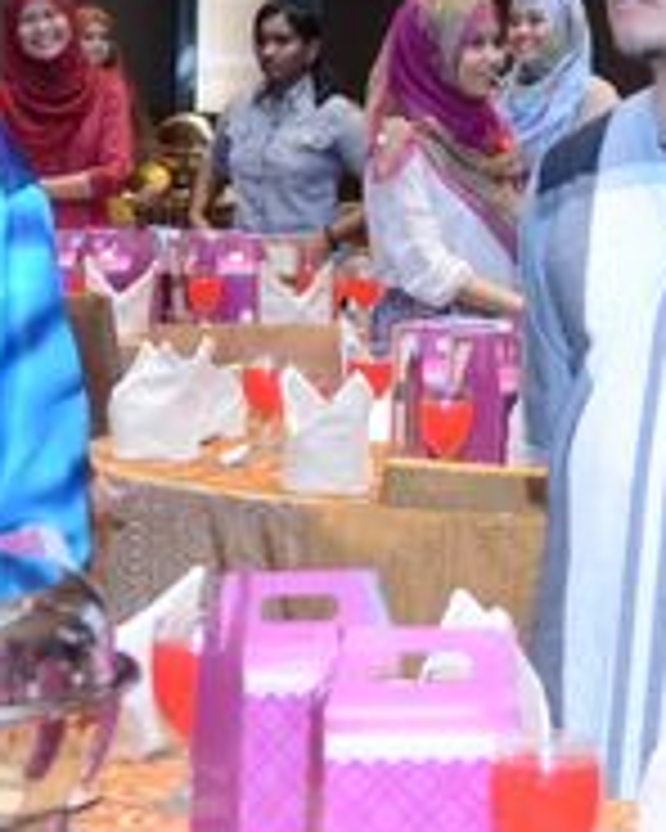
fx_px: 3893
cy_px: 337
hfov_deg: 9.7
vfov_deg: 12.2
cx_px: 693
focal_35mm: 158
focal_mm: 26
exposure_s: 1/60
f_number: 2.8
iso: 1250
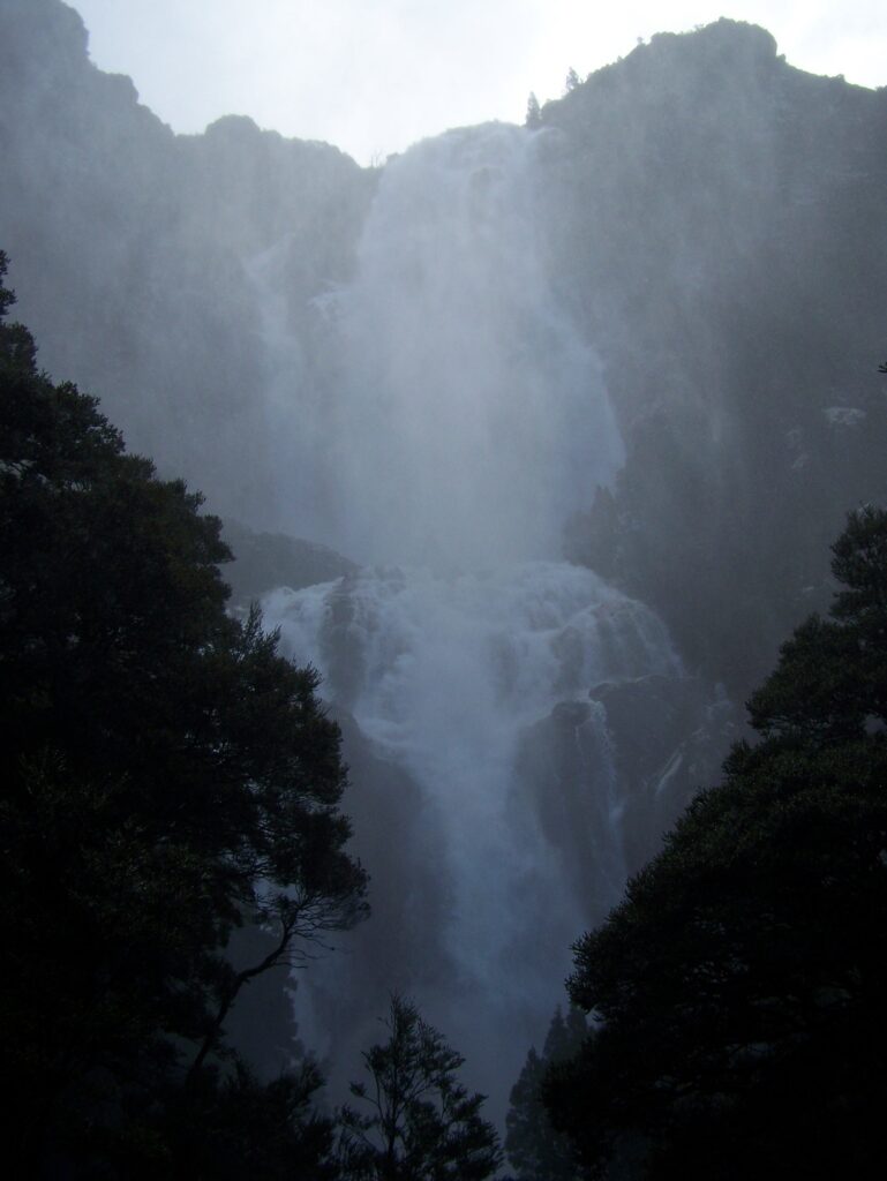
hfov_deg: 37.8
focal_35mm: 38
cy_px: 590
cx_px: 444
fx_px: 1297
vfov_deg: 49.0
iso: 80
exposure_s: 1/800
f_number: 4
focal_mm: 6.3
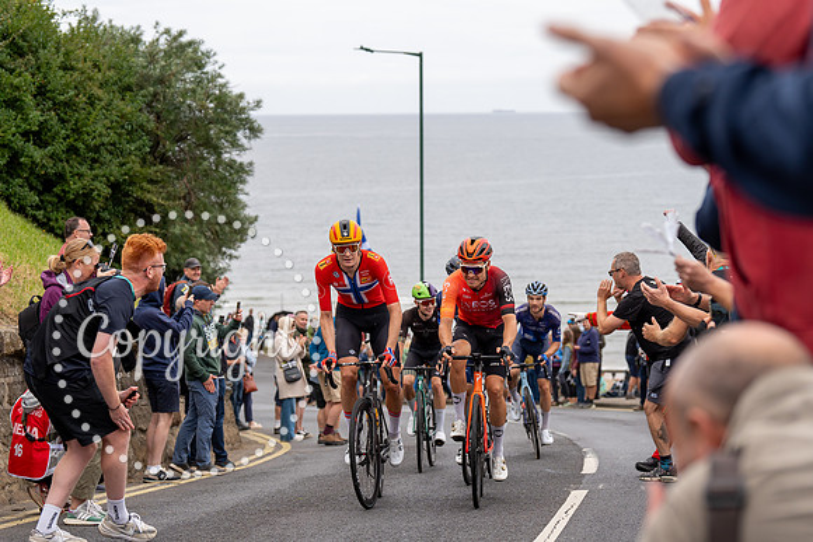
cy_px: 271
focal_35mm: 75
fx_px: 1694
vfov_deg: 18.2
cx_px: 406
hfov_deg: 27.0
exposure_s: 1/1000
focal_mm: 75
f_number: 3.5
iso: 320
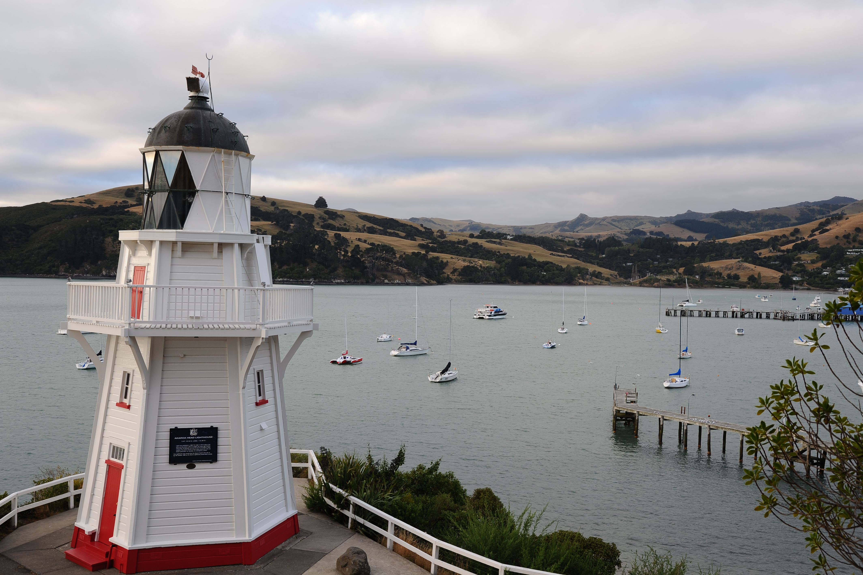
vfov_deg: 35.0
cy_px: 288
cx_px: 432
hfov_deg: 50.7
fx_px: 910
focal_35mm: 38
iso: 200
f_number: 8
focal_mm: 38
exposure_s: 1/80
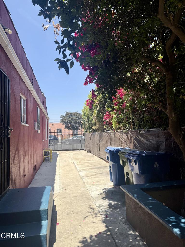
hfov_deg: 56.8
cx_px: 92
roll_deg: +1.4
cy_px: 124
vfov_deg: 71.6
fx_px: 171
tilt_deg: +3.7
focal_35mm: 24
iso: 80
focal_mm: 6.76
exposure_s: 1/3145
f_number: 1.78
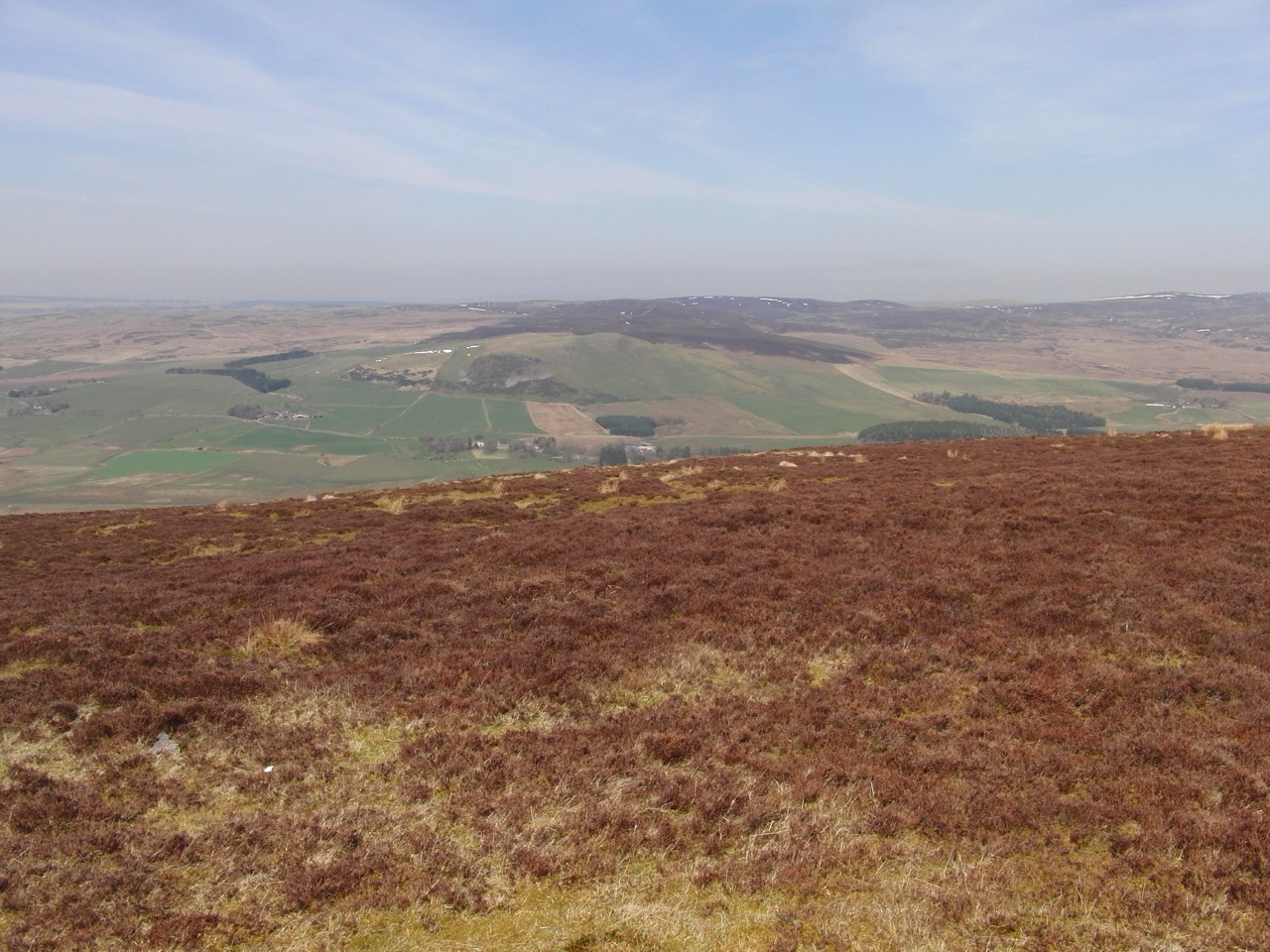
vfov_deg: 38.7
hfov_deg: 50.1
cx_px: 635
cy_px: 476
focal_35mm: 37
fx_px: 1357
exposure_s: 1/250
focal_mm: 6.42
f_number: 8.5
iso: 100
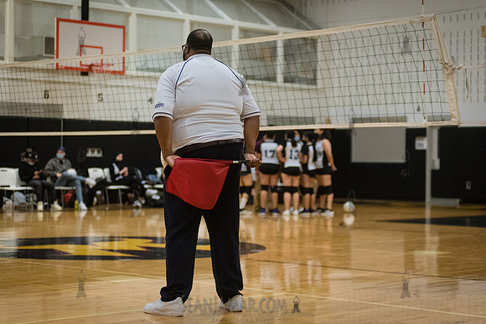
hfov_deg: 25.4
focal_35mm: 80
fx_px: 1080
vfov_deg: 17.1
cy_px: 162
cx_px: 243
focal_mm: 80
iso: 5000
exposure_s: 1/400
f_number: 3.2
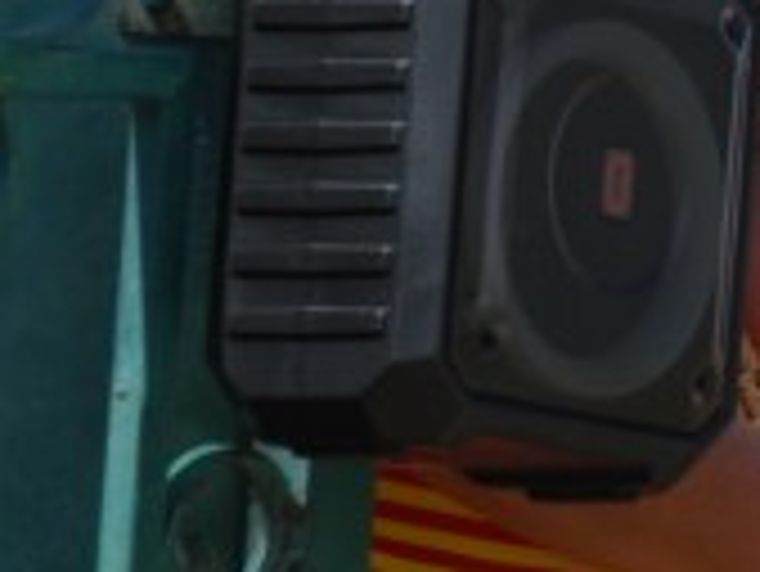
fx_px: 17655
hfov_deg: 2.5
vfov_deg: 1.9
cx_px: 1507
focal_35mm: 804
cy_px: 131
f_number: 9
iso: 100
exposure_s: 1/200
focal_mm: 105
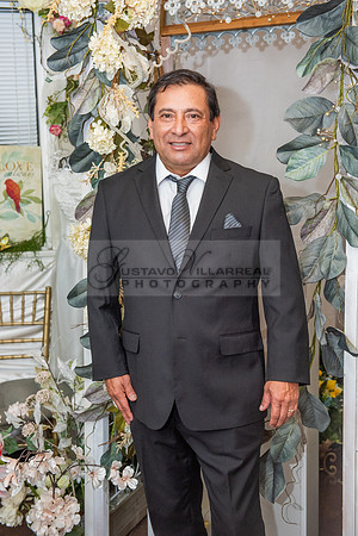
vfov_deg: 38.2
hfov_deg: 26.0
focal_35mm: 52
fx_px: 776
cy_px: 268
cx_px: 179
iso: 1600
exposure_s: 1/125
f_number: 4.5
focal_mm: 52
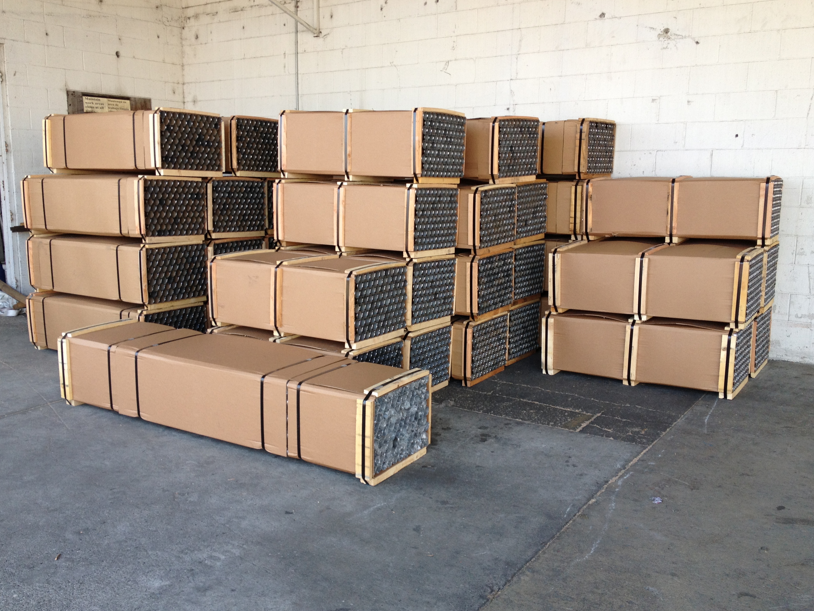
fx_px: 847
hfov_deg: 51.3
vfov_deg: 39.7
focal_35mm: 36
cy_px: 308
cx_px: 398
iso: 64
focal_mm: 4.28
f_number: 2.4
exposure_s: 1/139
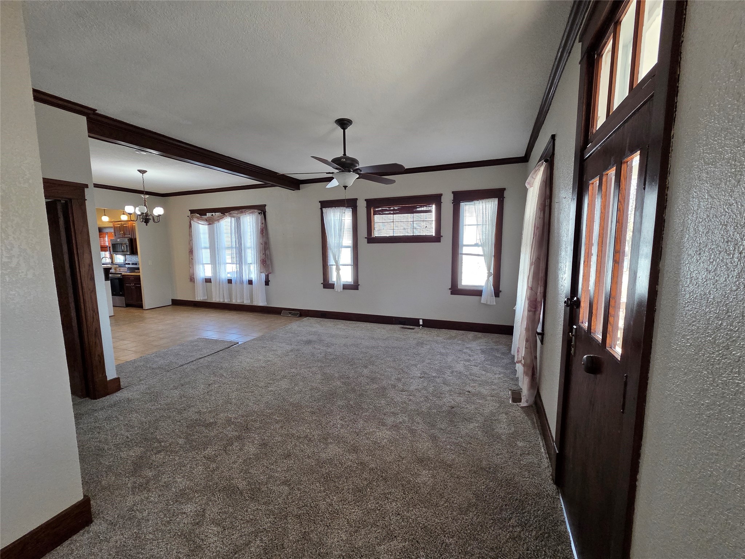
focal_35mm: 13
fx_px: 280
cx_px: 372
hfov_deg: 106.2
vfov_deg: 89.9
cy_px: 280
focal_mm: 2.2
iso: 250
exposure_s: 1/120
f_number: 2.2
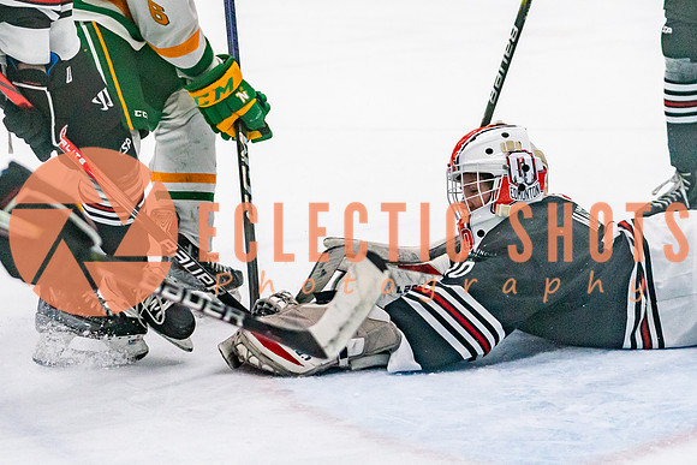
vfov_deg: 9.6
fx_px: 2768
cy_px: 27
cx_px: 245
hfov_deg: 14.3
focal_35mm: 143
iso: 3200
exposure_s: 1/1250
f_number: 2.8
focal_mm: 70
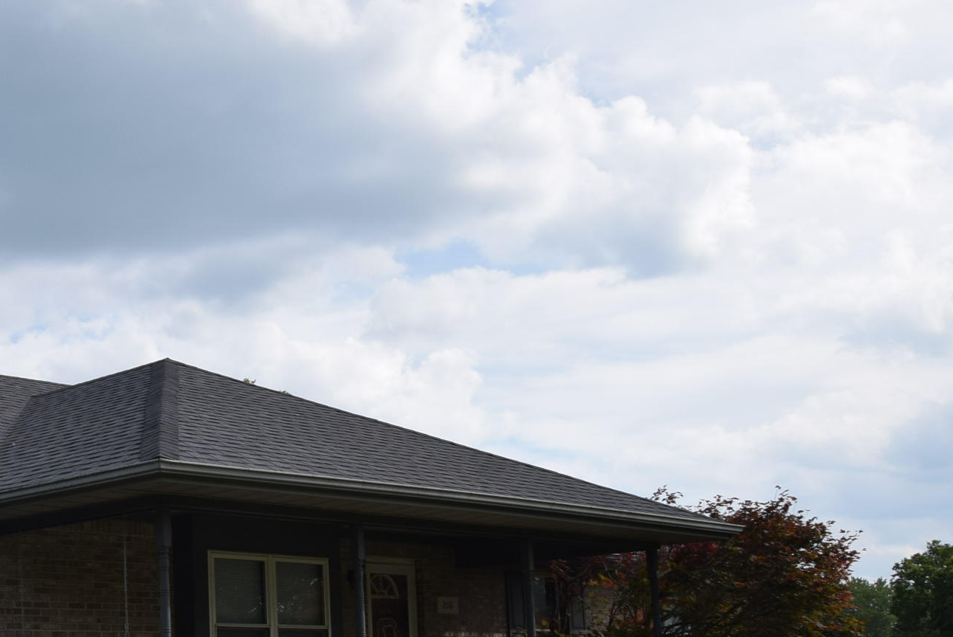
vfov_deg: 25.4
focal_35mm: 52
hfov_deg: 34.0
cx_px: -45
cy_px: 540
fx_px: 1382
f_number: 9
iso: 200
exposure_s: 1/320
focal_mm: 15
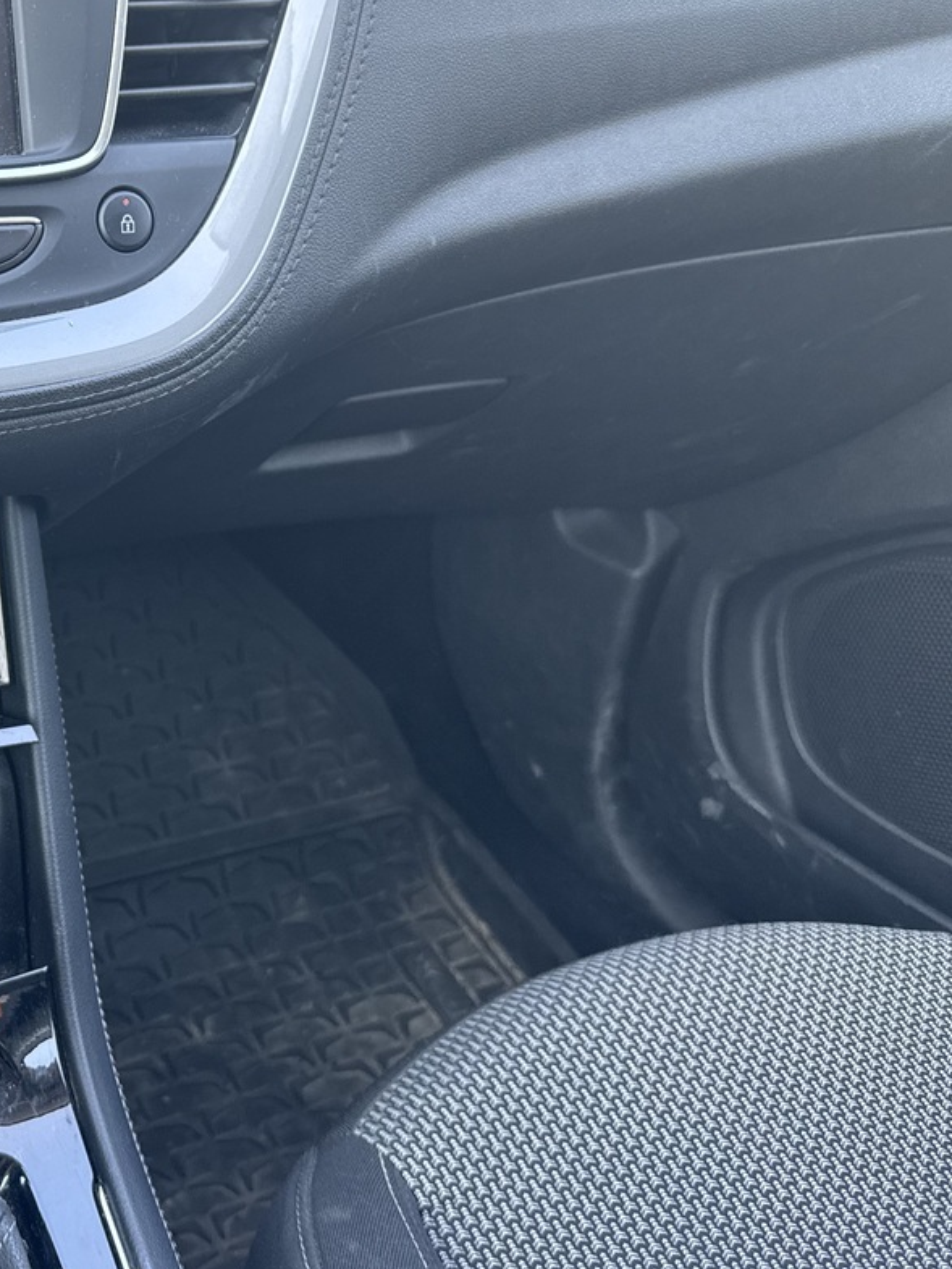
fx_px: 1613
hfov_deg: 29.1
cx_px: -141
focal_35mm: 44
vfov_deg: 42.7
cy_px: 509
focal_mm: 6.76
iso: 160
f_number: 1.78
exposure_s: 1/121
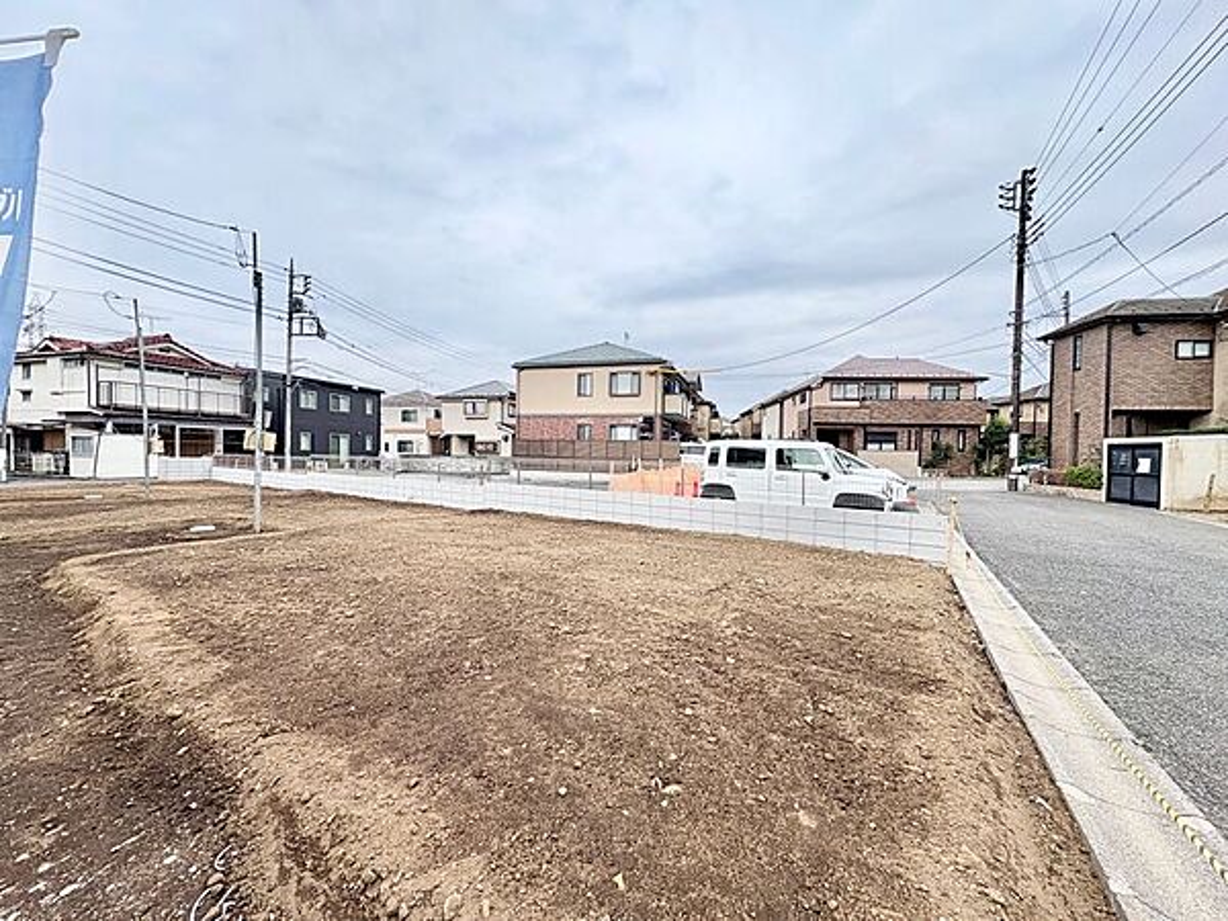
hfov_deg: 102.1
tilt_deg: +0.4
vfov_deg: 85.7
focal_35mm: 14
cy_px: 460
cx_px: 614
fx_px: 497
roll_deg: -2.0
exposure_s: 1/646
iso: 40
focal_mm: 2.22
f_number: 2.2
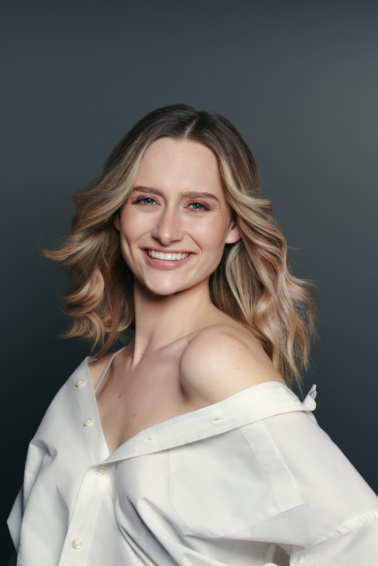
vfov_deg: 19.5
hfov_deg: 13.0
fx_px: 1654
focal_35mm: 105
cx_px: 189
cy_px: 283
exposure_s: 1/125
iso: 100
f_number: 11
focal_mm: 105
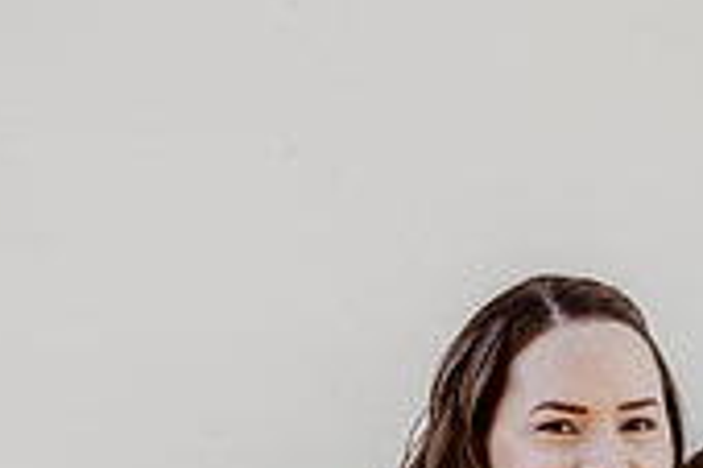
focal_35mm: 171
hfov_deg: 11.8
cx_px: 868
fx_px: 3336
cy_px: 735
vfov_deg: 7.8
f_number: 2.8
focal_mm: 50
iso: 200
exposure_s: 1/160
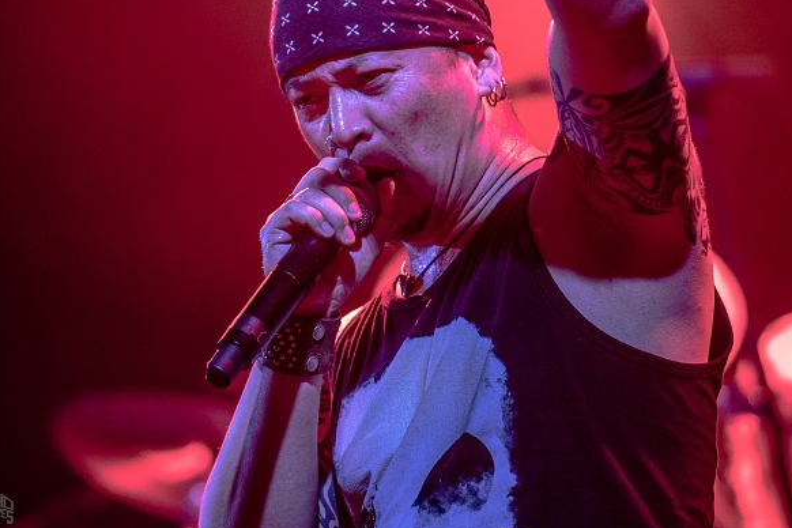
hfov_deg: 5.6
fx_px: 8161
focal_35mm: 371
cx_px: 464
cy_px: 210
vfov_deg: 3.7
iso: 1600
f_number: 2.8
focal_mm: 200
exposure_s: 1/100
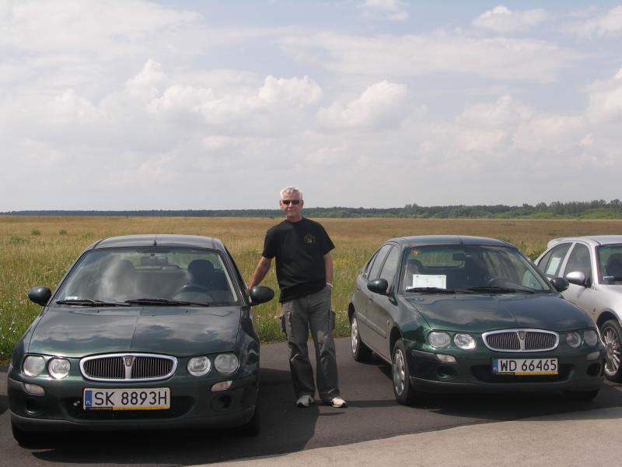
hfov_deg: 35.5
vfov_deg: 27.0
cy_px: 234
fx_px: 970
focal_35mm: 54
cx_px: 311
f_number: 5.6
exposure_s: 1/320
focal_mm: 14
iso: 50
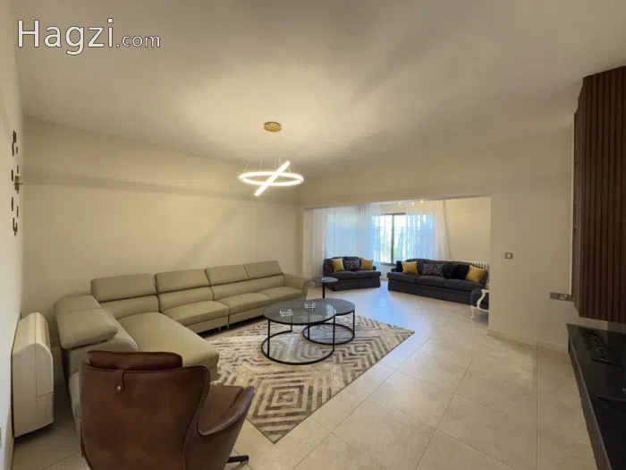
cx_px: 313
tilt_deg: -0.3
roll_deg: -1.1
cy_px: 235
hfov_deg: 102.1
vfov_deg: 85.7
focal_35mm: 14
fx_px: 253
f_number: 2.2
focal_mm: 2.22
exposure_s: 1/100
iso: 160
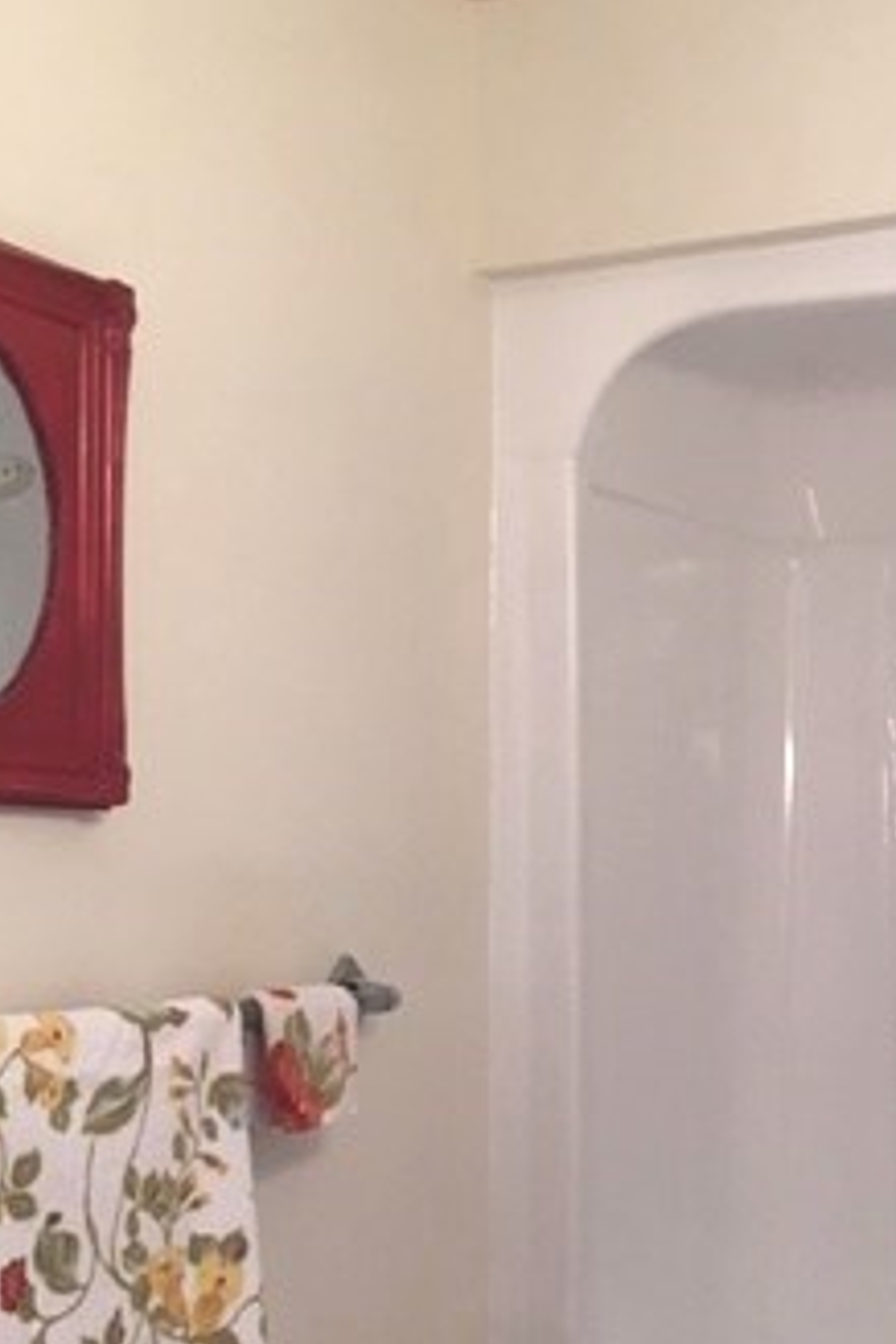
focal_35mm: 59
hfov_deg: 22.7
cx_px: 686
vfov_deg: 33.1
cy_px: 1048
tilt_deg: -3.5
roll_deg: -0.1
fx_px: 2202
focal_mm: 4.15
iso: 25
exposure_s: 1/15
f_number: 2.2
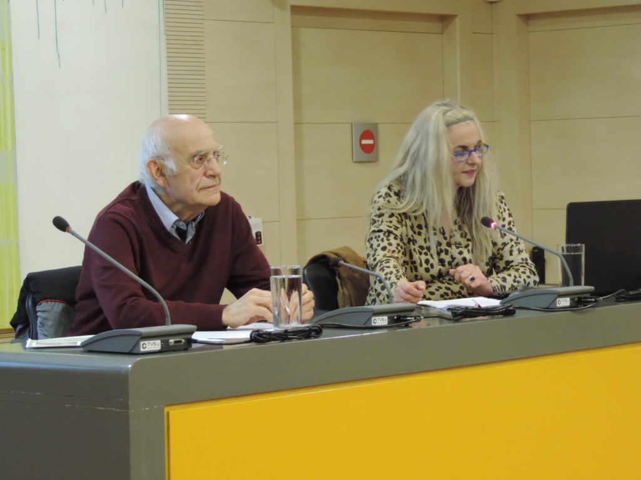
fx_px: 2222
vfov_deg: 12.3
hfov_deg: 16.4
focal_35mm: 120
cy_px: 240
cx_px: 320
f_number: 4.2
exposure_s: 1/20
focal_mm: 21.4
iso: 800
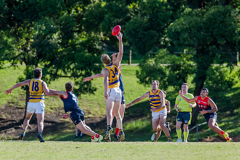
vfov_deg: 2.9
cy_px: 73
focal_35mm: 479
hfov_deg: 4.3
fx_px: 3196
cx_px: 120
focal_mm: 420
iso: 800
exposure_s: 1/1600
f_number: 5
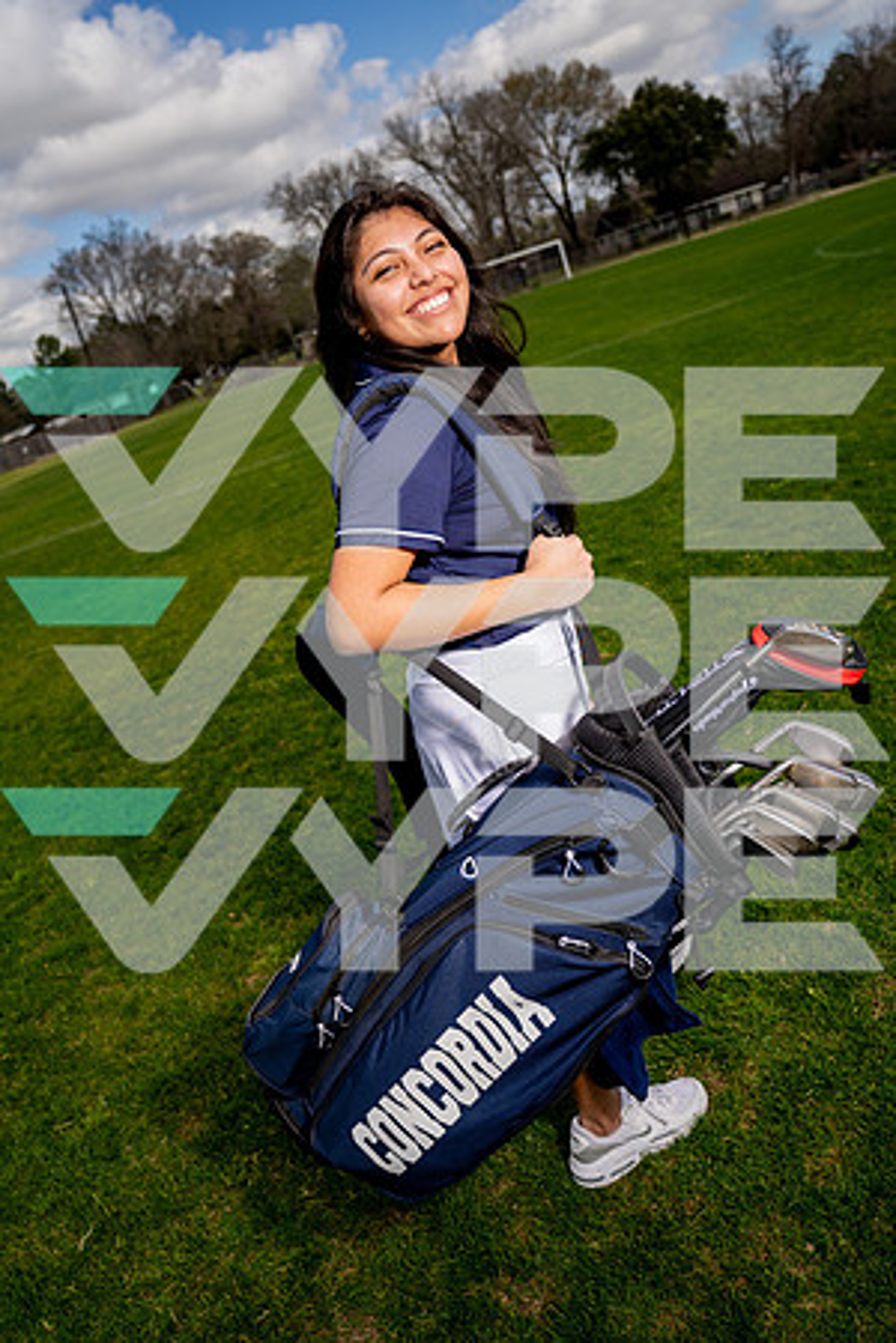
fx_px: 1045
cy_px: 672
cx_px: 448
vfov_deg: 65.5
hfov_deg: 46.4
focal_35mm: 28
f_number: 4
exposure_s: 1/1250
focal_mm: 28
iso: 100
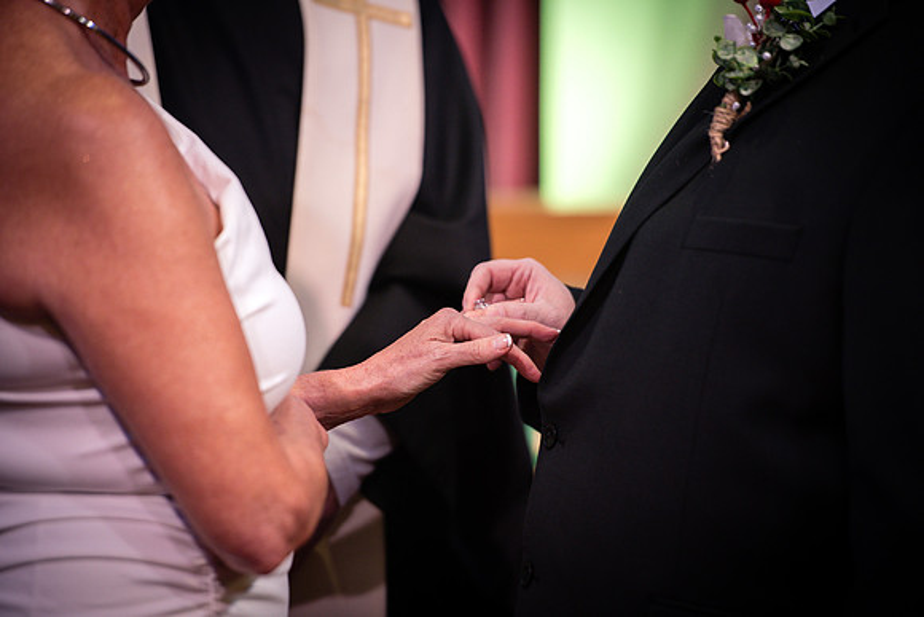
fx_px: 5134
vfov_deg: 6.9
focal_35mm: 200
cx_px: 462
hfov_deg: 10.3
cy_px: 308
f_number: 2.8
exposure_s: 1/200
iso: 800
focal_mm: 200
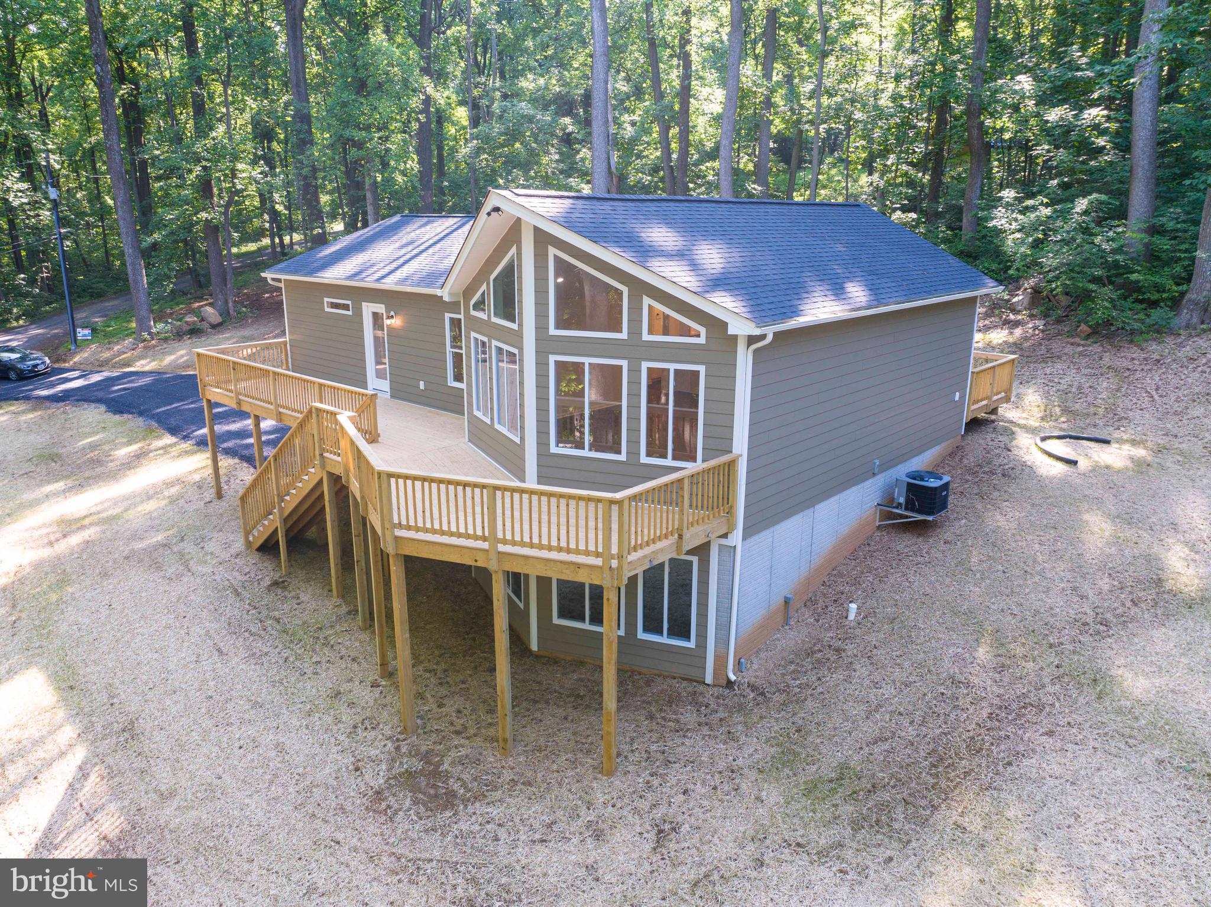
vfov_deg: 56.8
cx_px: 606
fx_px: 839
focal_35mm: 24
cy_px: 454
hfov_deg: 71.6
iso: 140
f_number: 2.8
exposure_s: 1/100
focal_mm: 12.29
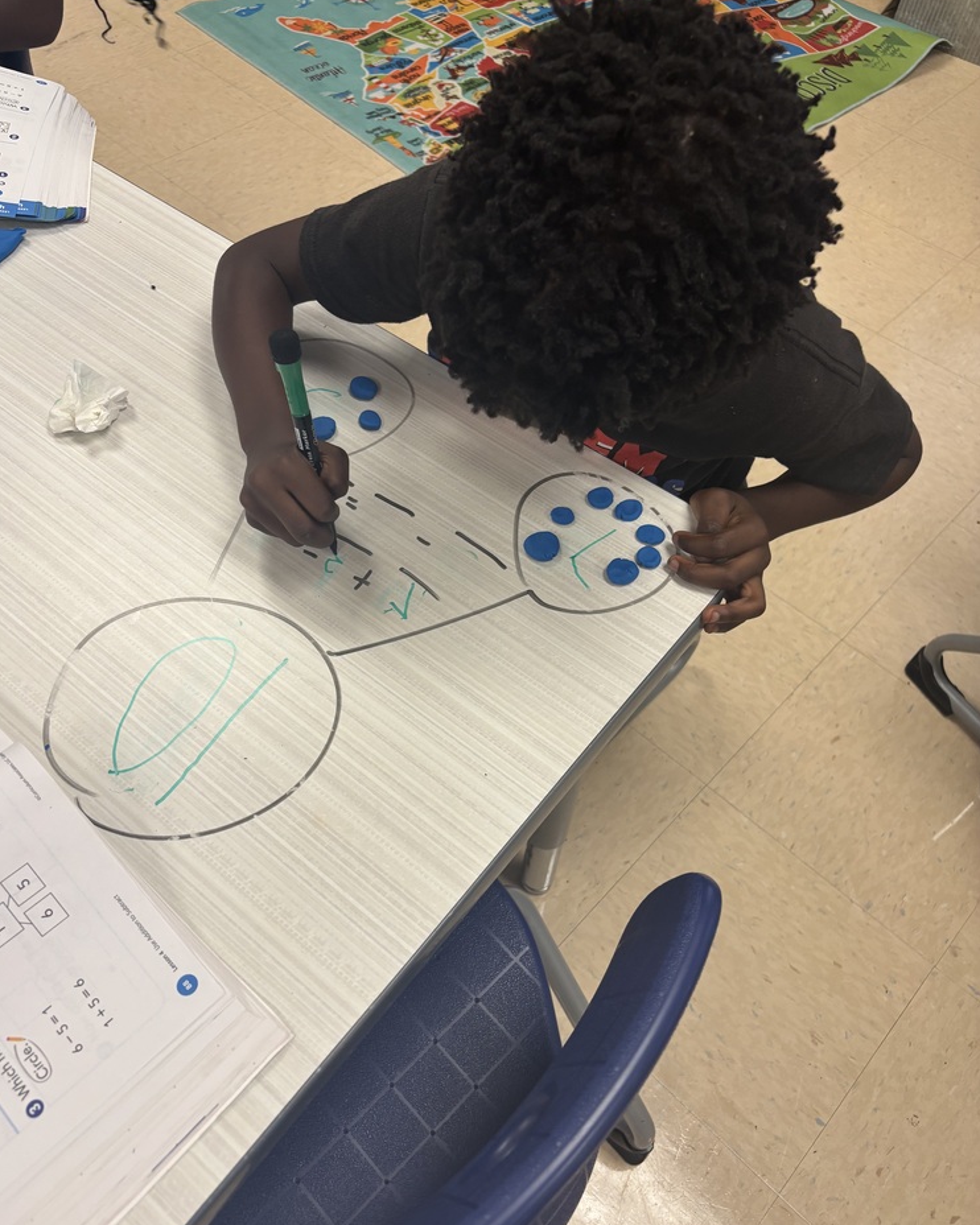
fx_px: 1015
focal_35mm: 28
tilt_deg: -54.5
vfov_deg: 62.2
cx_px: 478
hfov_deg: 51.5
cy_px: 627
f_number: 1.6
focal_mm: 5.96
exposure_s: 1/120
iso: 100
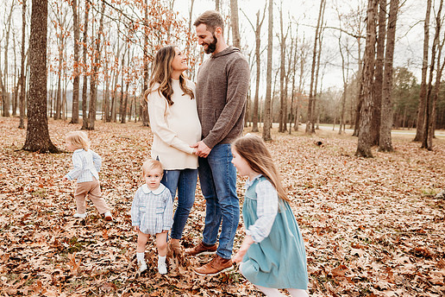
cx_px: 197
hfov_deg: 67.2
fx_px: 334
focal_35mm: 27
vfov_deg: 47.9
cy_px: 152
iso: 125
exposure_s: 1/250
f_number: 3.2
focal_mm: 24
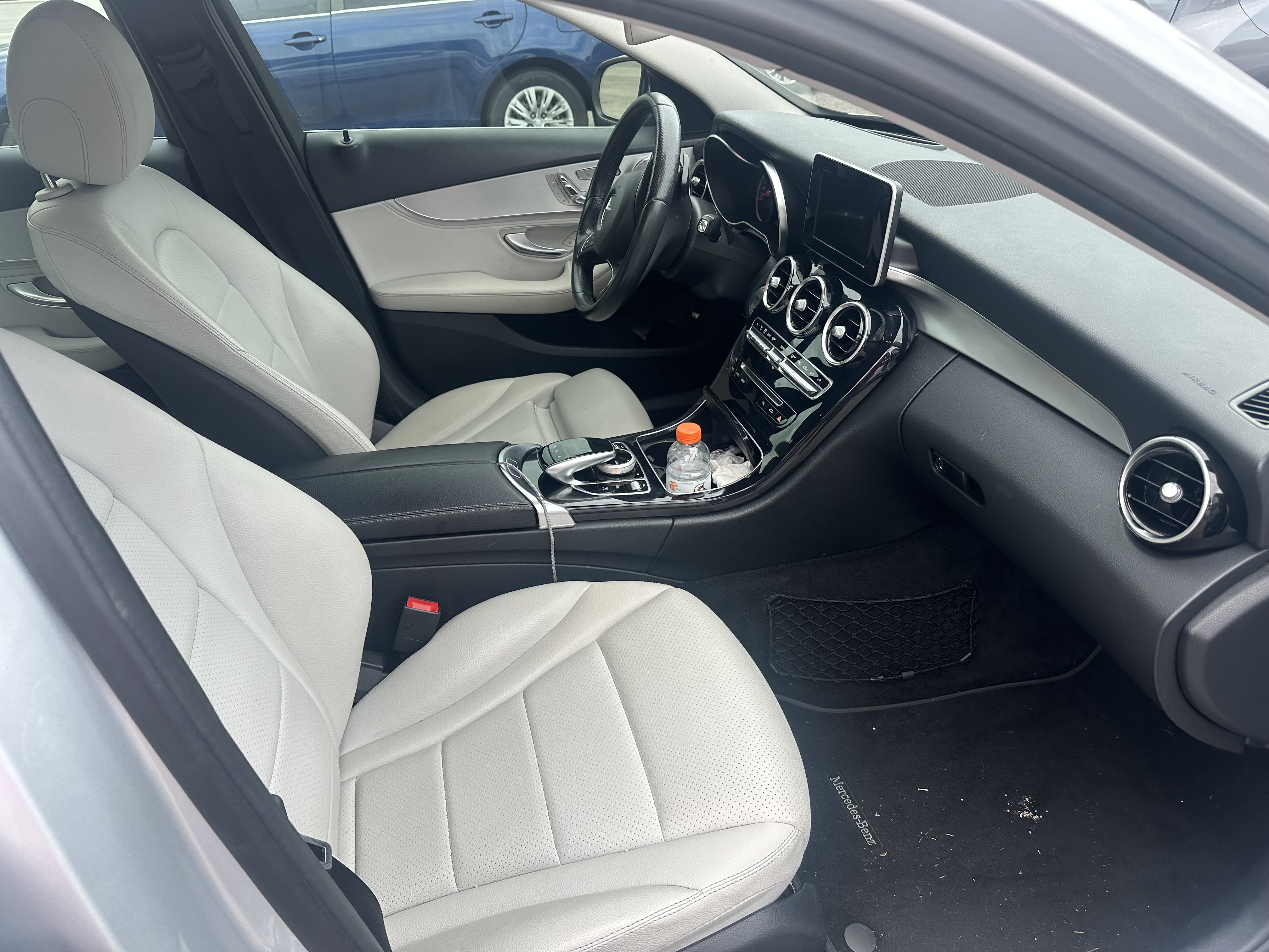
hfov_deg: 71.6
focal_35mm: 24
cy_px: 476
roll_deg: +2.4
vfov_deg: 56.8
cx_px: 634
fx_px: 880
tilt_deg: -30.7
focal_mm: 6.86
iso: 80
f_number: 1.78
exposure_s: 1/646
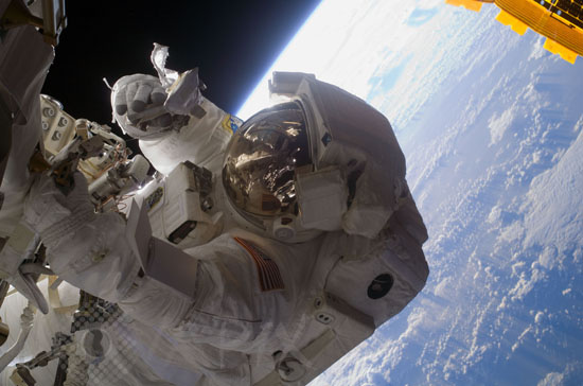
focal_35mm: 52
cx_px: 292
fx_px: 848
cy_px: 193
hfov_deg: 37.9
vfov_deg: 25.6
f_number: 9
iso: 320
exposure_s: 1/200
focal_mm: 35
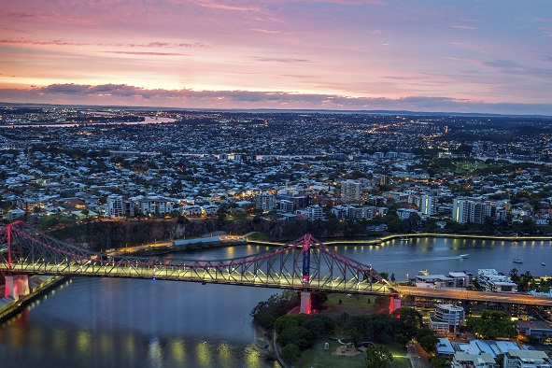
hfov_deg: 53.1
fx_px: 552
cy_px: 184
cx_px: 276
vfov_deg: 36.9
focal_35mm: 36
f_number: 2.8
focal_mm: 24
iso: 100
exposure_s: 1.3
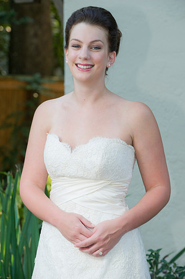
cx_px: 92
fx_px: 1043
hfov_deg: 10.1
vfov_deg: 15.2
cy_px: 140
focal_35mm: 135
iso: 400
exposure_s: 1/80
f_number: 5.6
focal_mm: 135
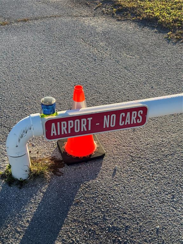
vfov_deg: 39.7
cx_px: 92
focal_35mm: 48
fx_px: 338
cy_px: 122
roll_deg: +2.0
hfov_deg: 30.3
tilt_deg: -34.1
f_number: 1.78
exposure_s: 1/1678
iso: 80
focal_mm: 6.76
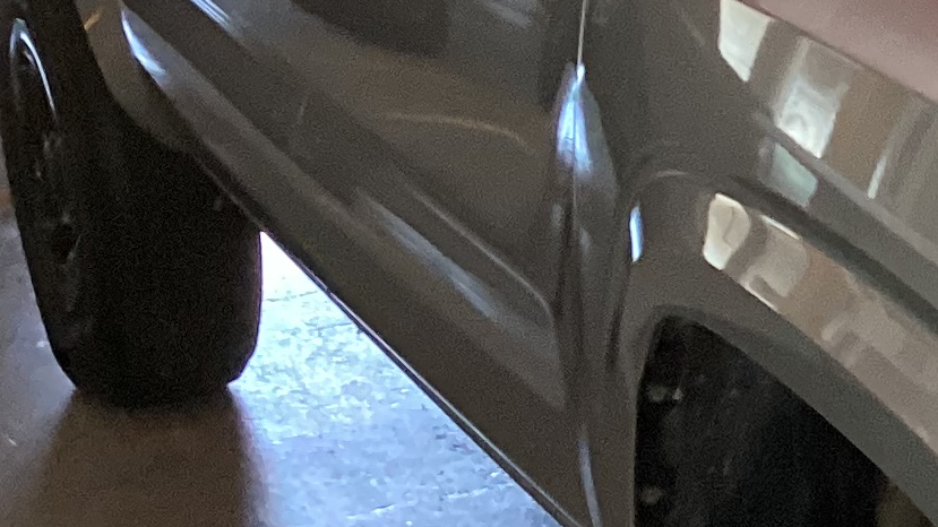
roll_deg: +1.1
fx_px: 3307
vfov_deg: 9.1
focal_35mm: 133
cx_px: 1518
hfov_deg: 14.7
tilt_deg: -18.1
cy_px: 320
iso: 200
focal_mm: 3.3
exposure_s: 1/50
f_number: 2.4
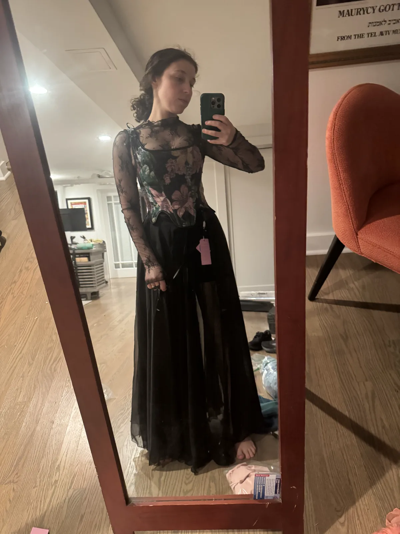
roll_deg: +7.2
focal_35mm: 24
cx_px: 200
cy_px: 267
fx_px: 370
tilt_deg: -38.6
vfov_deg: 71.6
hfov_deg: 56.8
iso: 800
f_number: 1.78
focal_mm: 6.76
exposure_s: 1/40
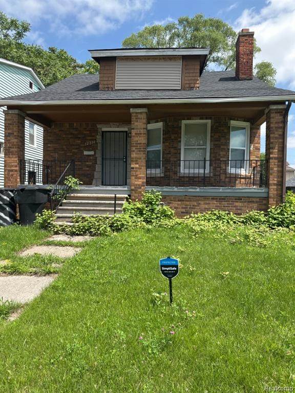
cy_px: 196
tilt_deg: -0.5
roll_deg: -0.1
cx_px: 148
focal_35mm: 24
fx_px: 273
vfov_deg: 71.6
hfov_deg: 56.8
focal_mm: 6.86
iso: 80
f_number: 1.78
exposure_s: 1/2469
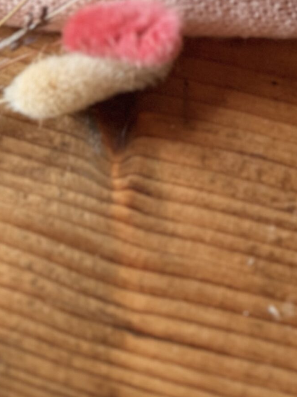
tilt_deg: -71.8
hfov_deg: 18.8
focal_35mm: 70
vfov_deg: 24.0
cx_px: 428
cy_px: -132
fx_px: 801
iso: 200
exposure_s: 1/116
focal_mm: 6.76
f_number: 1.78
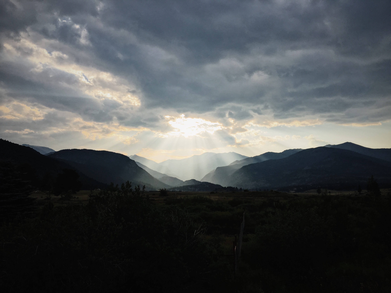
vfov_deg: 48.2
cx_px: 196
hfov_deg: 61.7
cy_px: 146
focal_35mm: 29
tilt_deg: +9.0
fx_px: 328
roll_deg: -0.5
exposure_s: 1/1479
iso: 25
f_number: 2.2
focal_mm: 4.15
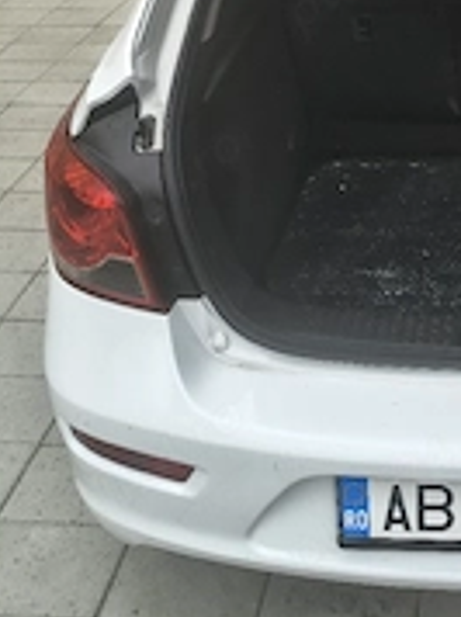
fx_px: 961
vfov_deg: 32.5
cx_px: 468
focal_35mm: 54
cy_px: -14
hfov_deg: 25.5
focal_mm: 5.56
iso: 100
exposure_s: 1/286
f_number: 1.8
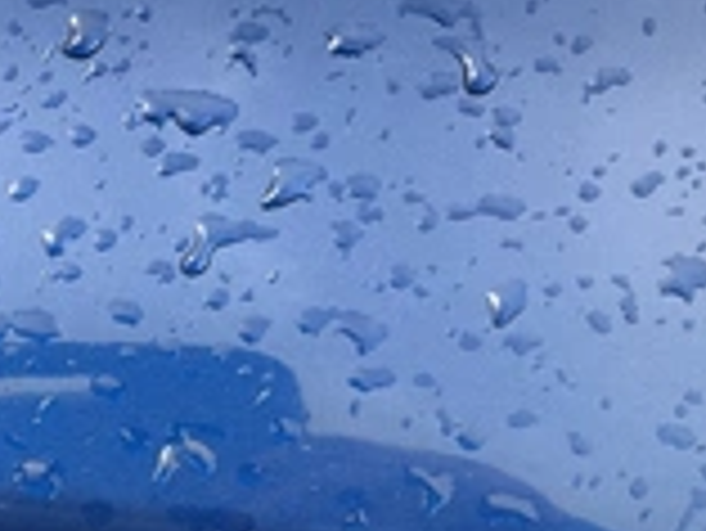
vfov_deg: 19.3
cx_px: -85
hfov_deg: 24.4
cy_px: 549
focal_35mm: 74
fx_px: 1510
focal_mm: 3
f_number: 1.8
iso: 20
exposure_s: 1/164
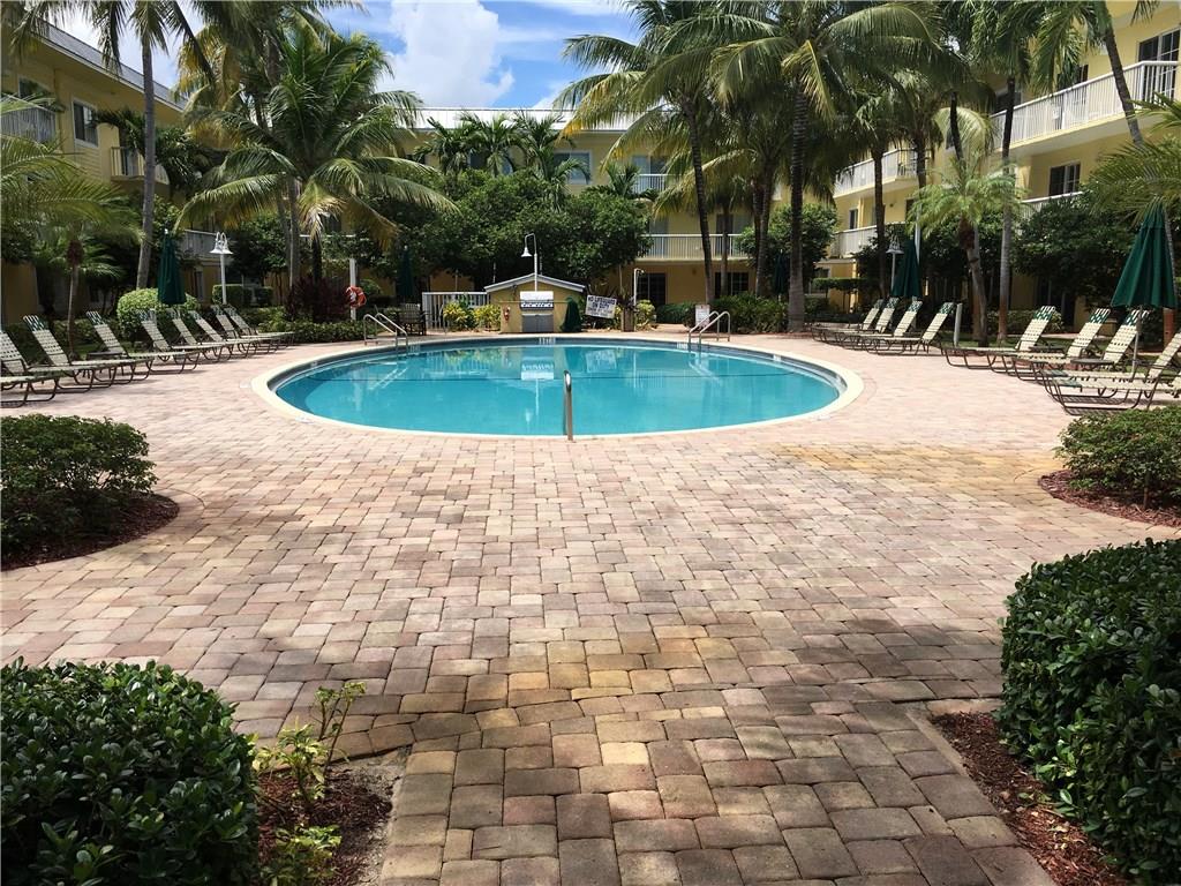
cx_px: 590
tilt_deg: -9.5
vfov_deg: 48.2
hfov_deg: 61.7
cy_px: 443
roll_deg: +0.5
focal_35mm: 29
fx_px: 989
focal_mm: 4.15
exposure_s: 1/1508
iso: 25
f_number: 2.2
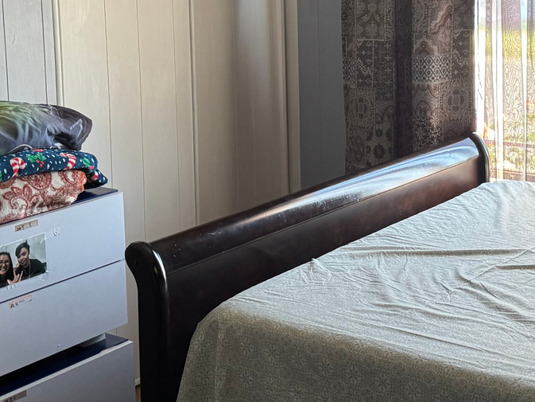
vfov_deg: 19.8
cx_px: 351
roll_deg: +0.9
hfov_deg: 26.5
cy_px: 52
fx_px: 1128
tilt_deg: -7.3
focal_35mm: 73
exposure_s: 1/60
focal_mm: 6.76
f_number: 1.78
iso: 320
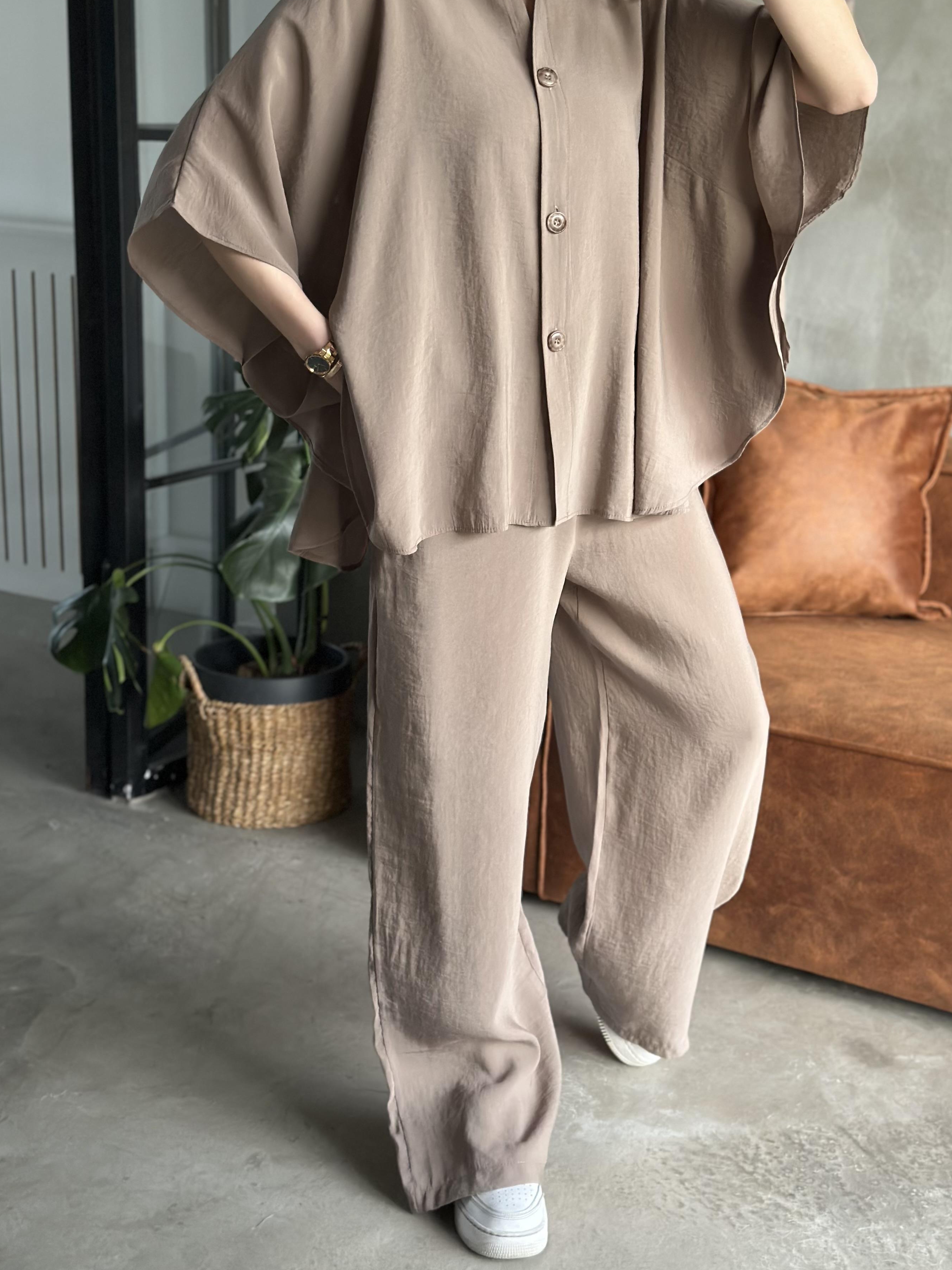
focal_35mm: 54
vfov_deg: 35.5
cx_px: 494
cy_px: 562
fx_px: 1980
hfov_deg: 27.0
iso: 250
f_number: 1.78
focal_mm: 6.86
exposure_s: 1/60
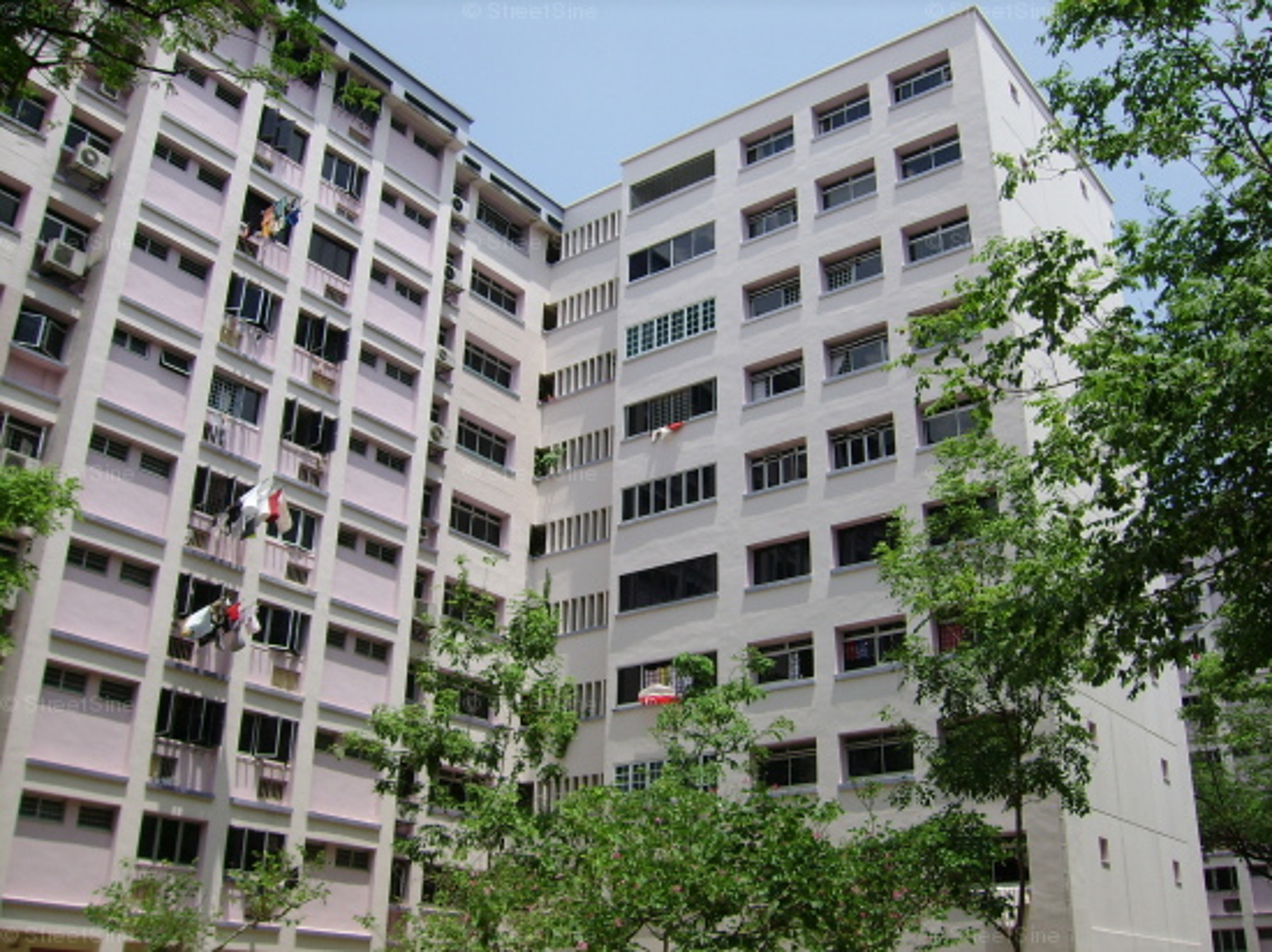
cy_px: 476
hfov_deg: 52.6
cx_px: 636
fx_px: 1286
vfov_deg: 40.7
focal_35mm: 35
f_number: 5.8
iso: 50
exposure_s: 1/545
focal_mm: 5.95
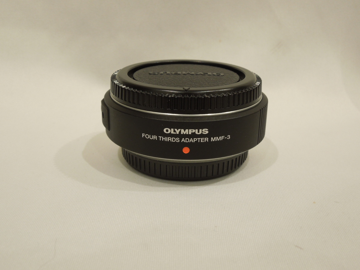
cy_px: 135
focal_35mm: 39
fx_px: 406
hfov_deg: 47.9
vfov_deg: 36.8
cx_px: 180
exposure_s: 1/50
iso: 160
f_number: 3.8
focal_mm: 7
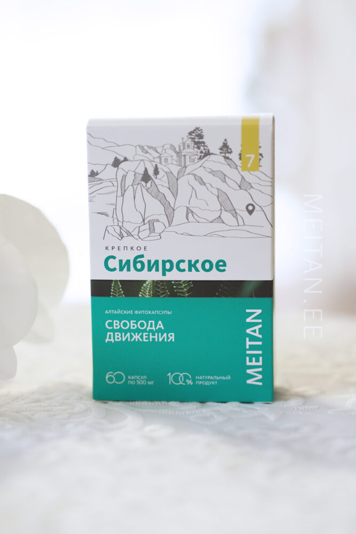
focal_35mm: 85
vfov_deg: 23.9
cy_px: 267
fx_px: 1260
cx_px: 178
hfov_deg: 16.1
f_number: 2.2
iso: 500
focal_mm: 85
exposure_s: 1/400
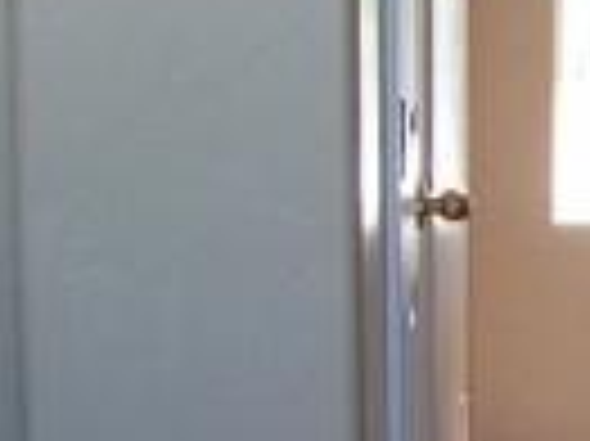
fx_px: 3338
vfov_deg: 7.6
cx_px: 1000
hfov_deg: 9.7
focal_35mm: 196
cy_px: 279
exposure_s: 1/60
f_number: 2.9
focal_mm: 5.7
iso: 80
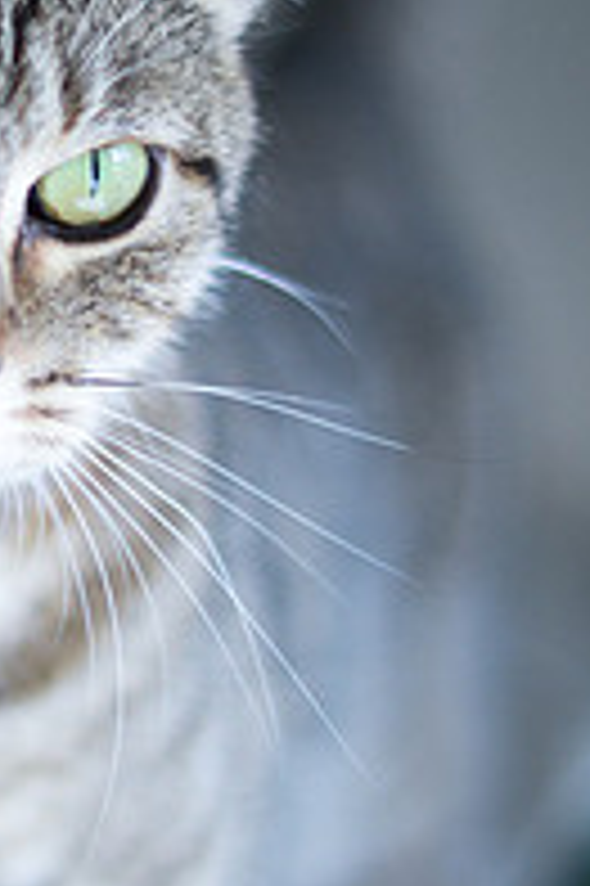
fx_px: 4211
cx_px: -59
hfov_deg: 8.0
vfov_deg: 12.0
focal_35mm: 171
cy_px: 576
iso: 400
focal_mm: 50
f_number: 1.4
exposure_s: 1/500
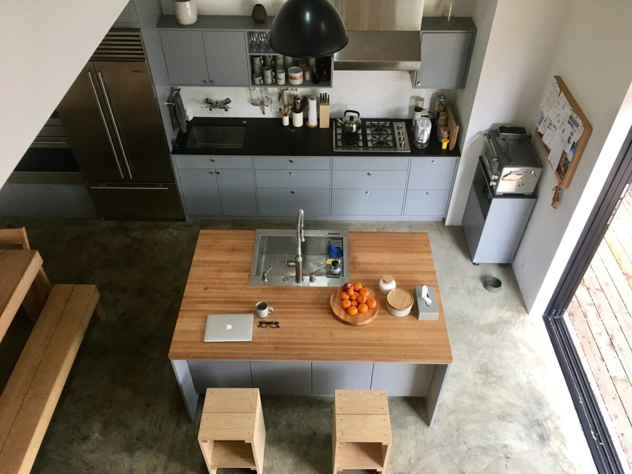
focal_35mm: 29
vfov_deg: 48.2
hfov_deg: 61.7
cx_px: 316
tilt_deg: -45.0
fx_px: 529
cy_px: 237
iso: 40
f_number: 2.2
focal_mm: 4.15
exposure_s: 1/30
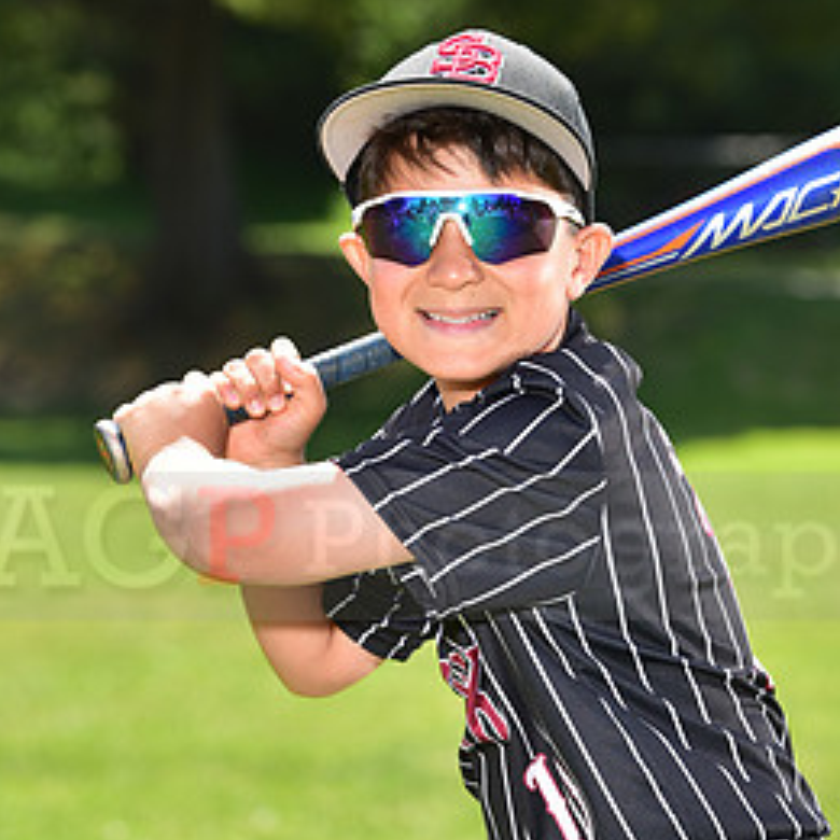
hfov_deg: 8.3
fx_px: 5820
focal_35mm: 212
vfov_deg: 8.3
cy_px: 517
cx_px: 538
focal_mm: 112
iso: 100
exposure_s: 1/250
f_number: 5
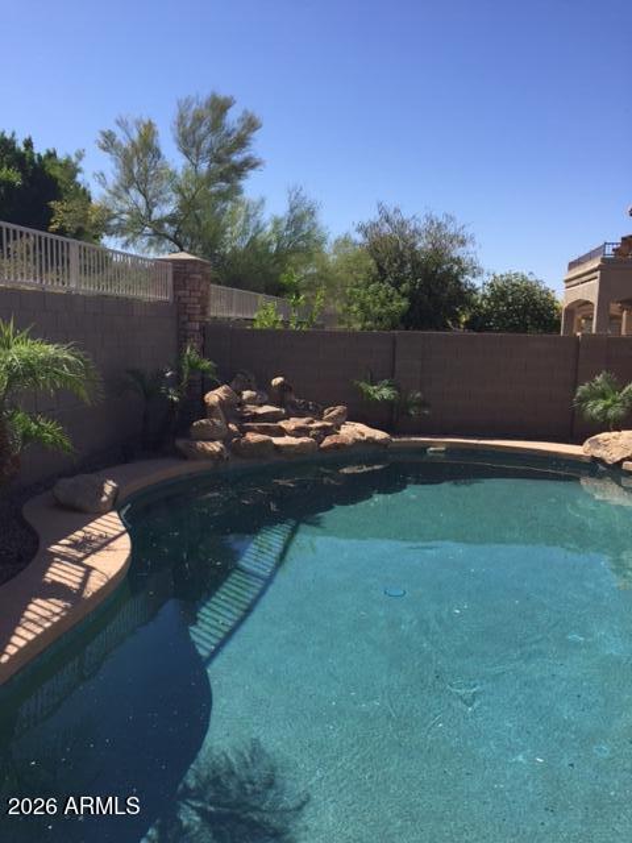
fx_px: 706
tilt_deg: -8.9
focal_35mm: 29
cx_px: 316
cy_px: 422
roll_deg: -2.1
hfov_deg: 48.2
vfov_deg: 61.7
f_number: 2.2
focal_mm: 4.15
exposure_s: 1/1980
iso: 32
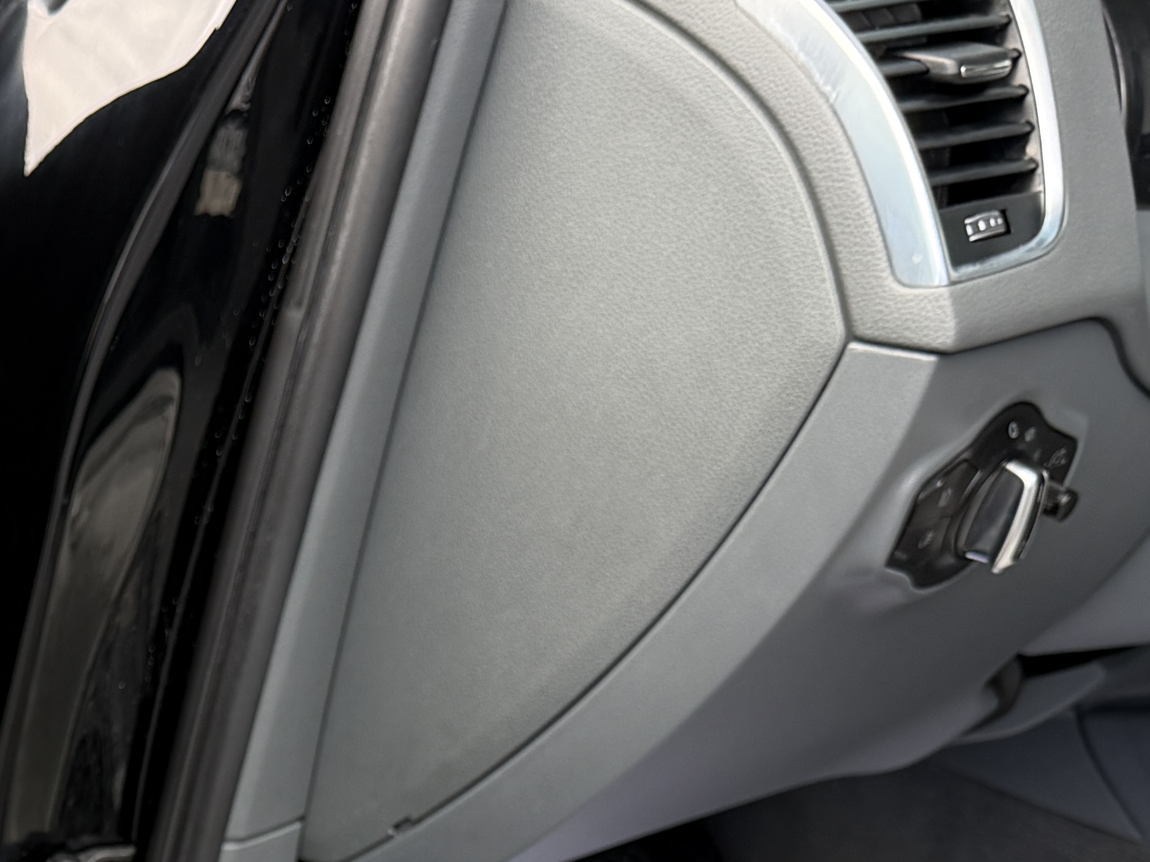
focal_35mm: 73
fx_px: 2425
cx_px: -160
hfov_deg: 24.6
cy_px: 1191
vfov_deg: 18.4
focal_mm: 6.76
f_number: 1.78
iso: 100
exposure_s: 1/501
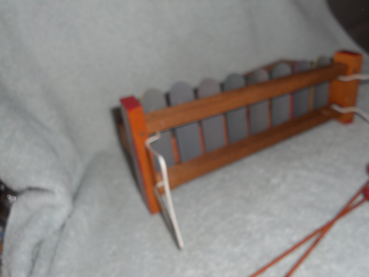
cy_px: 138
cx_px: 184
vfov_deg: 44.2
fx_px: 341
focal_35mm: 32
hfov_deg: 56.8
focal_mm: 5.8
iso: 80
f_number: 8.8
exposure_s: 1/25
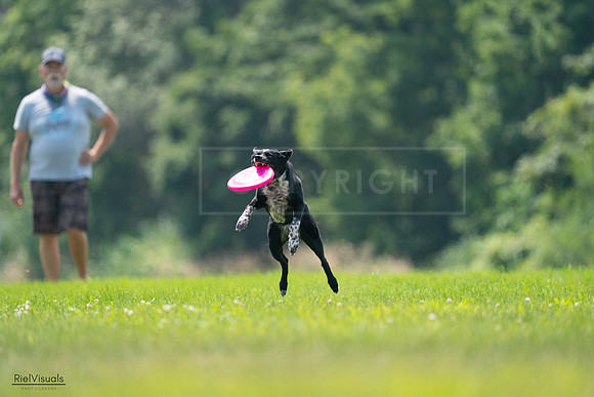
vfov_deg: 2.3
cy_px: 198
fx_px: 9902
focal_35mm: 600
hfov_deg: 3.4
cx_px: 297
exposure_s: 1/4000
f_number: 6.3
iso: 2000
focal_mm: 600
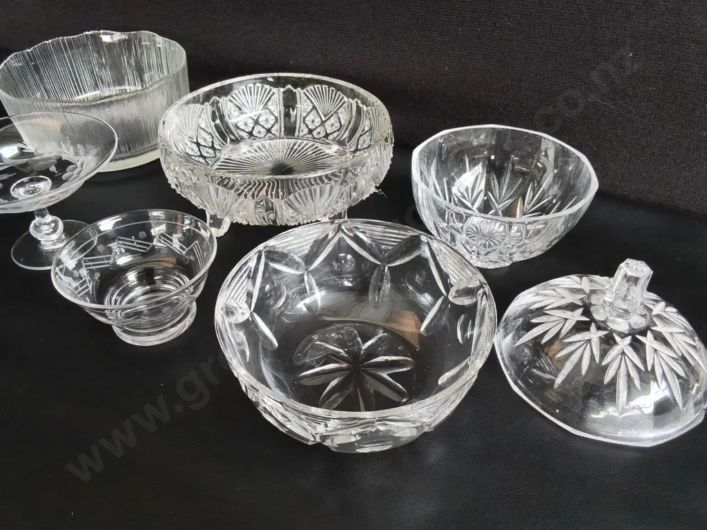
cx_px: 354
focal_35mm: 27
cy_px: 265
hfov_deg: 65.3
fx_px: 551
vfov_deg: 51.4
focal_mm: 2.87
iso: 200
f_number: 2
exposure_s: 1/100
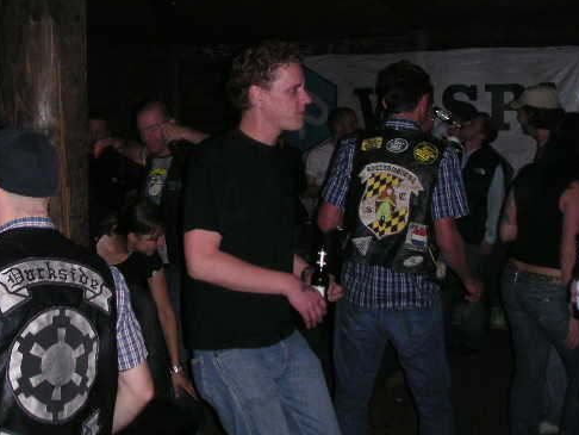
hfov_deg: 38.0
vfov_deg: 29.1
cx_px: 223
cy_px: 178
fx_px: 837
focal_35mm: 50
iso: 160
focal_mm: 6
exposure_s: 1/45
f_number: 2.8
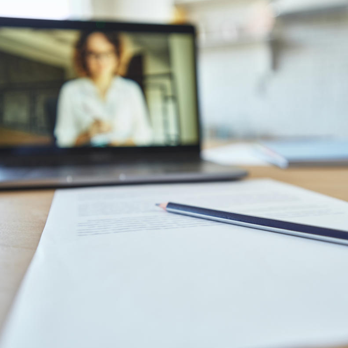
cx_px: 190
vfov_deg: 46.0
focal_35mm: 36
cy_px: 175
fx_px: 409
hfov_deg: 46.0
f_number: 2.8
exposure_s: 1/200
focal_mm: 28
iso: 400
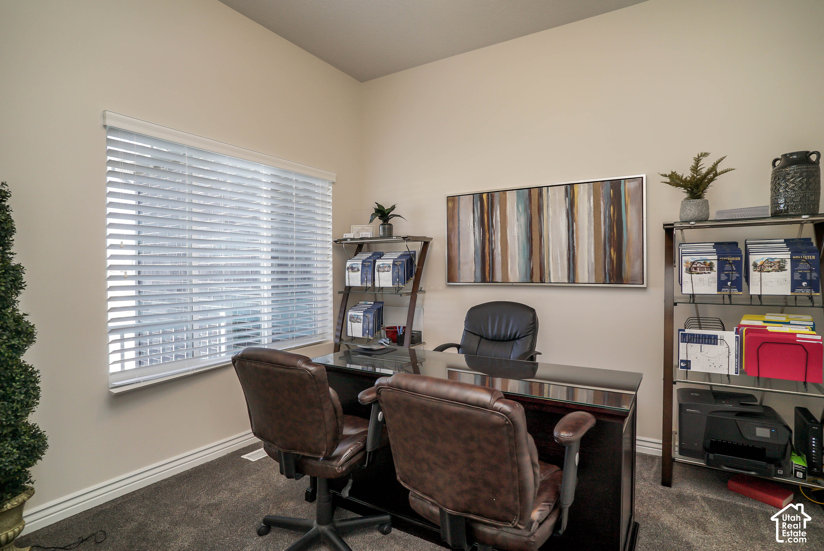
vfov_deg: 67.5
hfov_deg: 90.0
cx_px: 412
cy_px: 276
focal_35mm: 18
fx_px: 412
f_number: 5.6
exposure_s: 1/40
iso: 800
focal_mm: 18
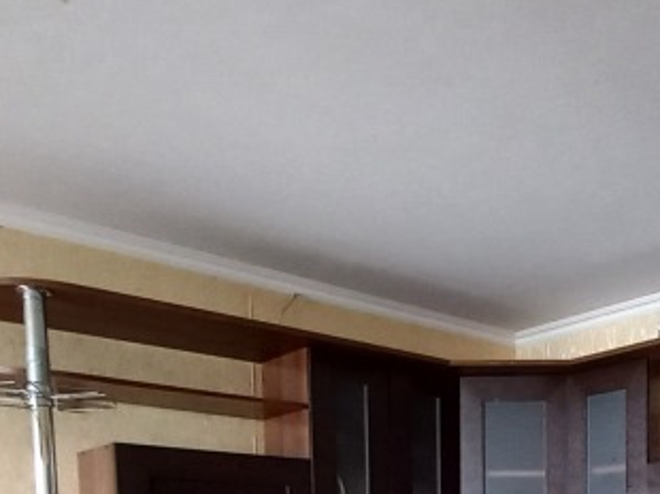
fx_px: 819
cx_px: 490
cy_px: 671
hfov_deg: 42.6
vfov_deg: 27.1
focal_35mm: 43
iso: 200
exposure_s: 1/25
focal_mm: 1.42
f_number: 2.2
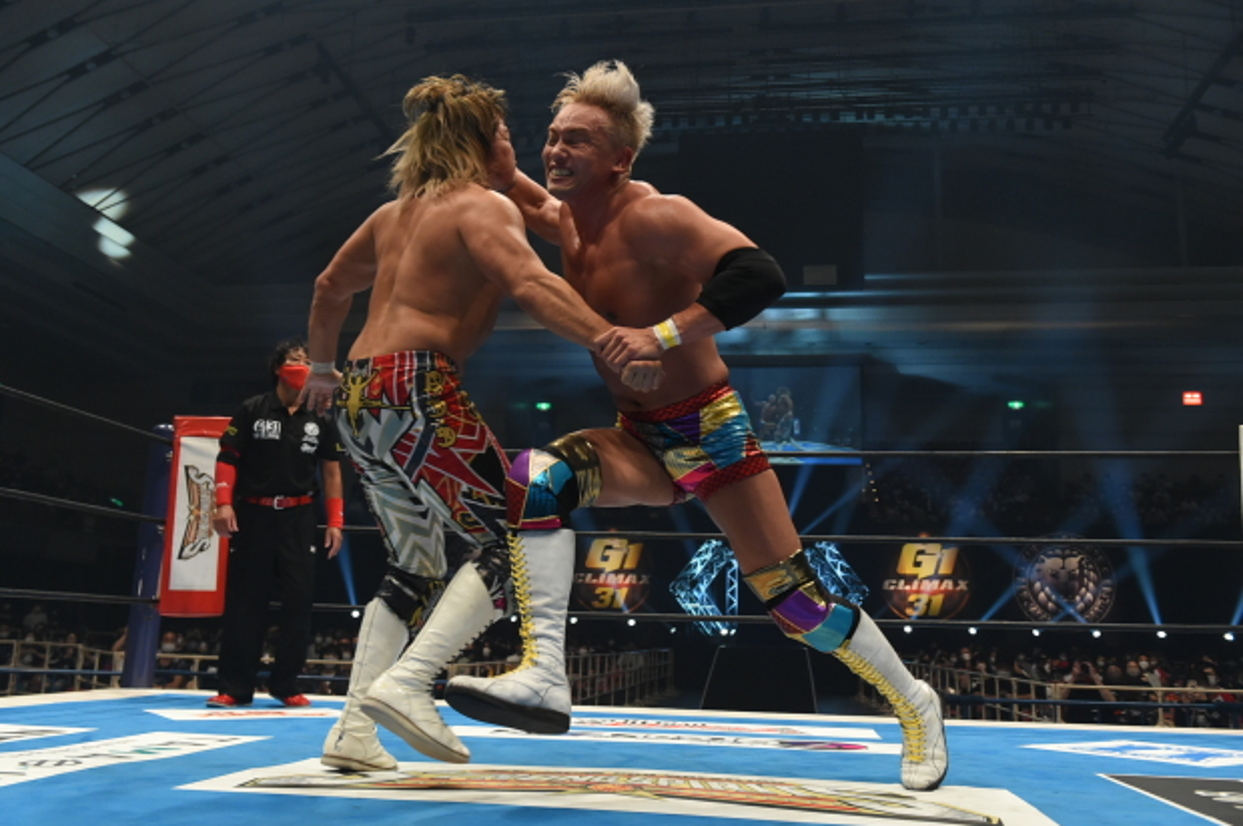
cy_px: 413
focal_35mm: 32
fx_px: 1104
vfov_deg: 41.0
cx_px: 622
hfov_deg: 58.8
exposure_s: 1/640
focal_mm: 32
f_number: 4.5
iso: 5000
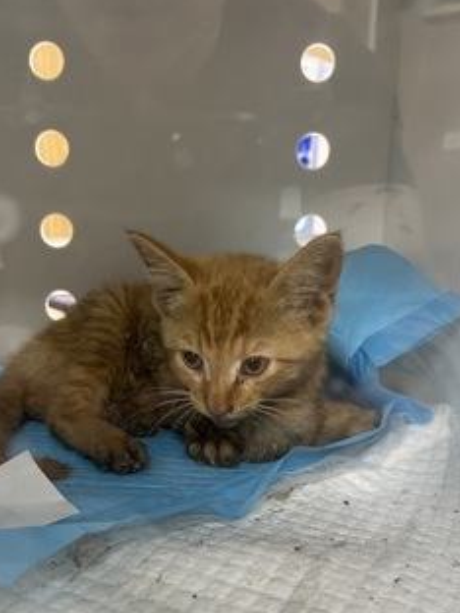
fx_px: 620
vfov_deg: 51.8
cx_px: 209
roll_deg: +0.9
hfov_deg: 40.7
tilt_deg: -15.9
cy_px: 403
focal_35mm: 35
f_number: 1.6
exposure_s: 1/60
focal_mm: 5.1
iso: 200
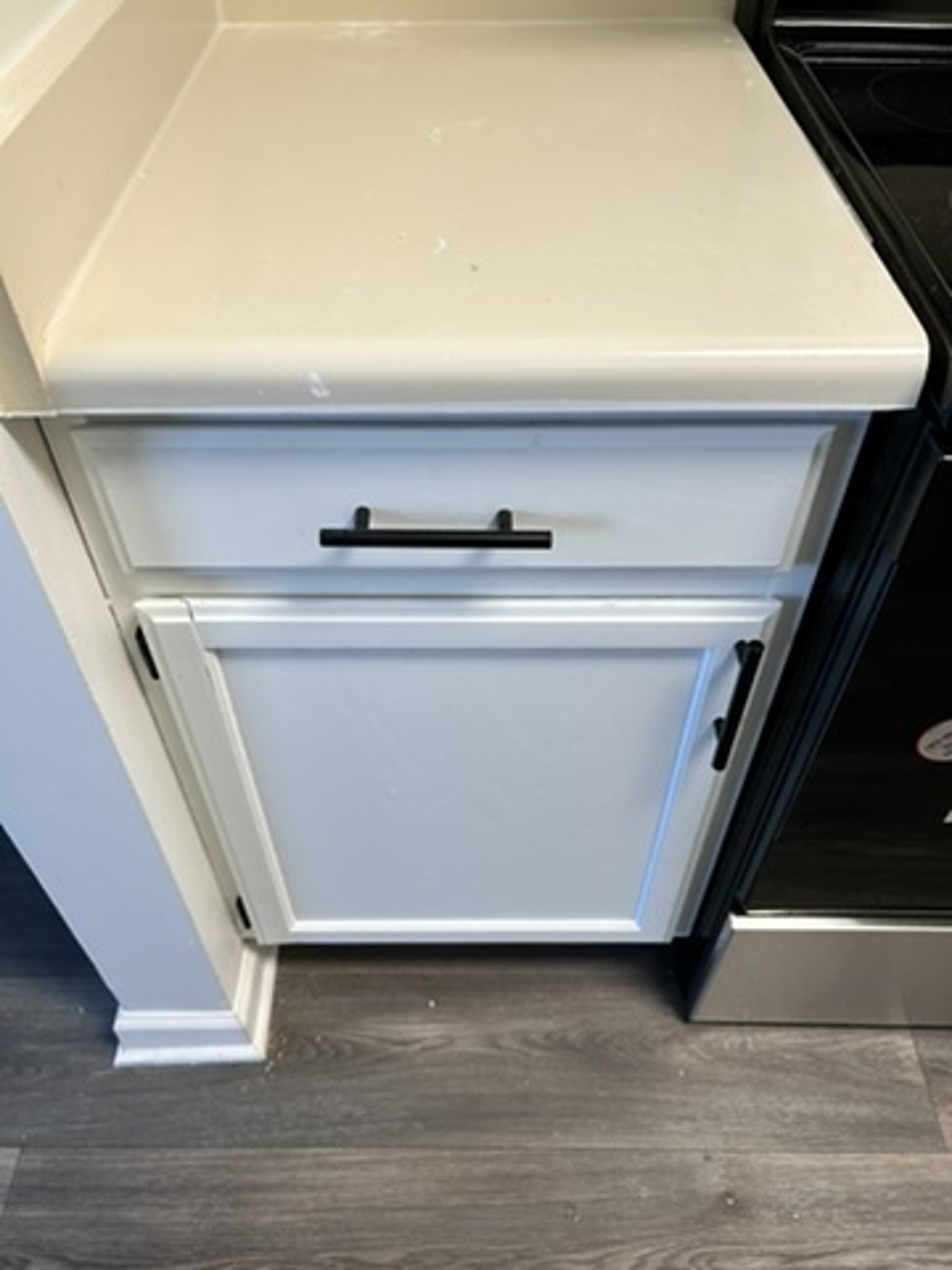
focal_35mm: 26
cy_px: 635
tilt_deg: -47.3
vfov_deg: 67.3
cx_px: 476
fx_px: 953
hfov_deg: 53.1
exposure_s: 1/120
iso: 80
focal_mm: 5.7
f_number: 1.5
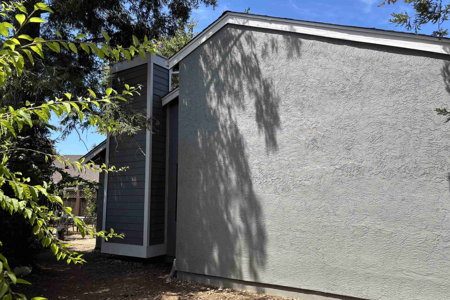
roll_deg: -0.2
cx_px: 228
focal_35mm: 28
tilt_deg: +8.2
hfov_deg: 65.5
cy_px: 151
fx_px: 350
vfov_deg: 46.4
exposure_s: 1/1567
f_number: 1.6
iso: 50
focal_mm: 5.96
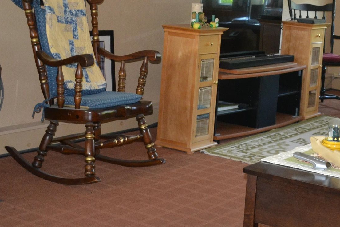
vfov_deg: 17.6
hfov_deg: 26.1
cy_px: -18
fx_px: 708
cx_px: 307
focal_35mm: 75
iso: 1000
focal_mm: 18
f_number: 3.5
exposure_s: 1/60
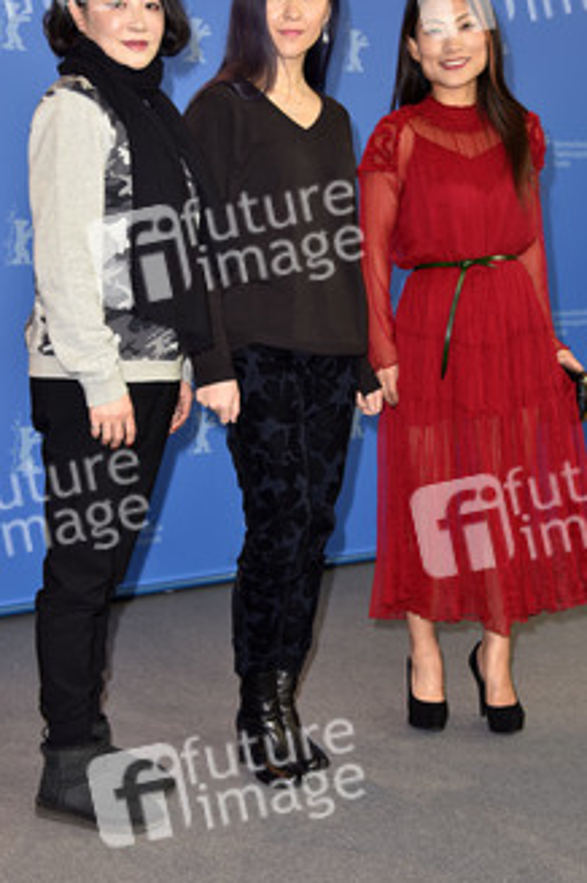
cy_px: 380
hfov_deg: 20.3
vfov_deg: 30.1
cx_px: 304
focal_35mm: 67
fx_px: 1642
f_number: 5.6
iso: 500
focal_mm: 55
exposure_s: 1/125
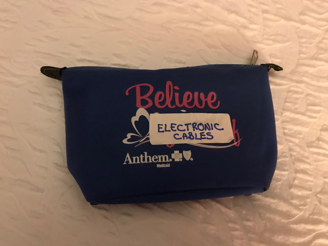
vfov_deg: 49.7
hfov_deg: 63.4
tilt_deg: -72.0
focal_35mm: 28
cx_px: 164
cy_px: 123
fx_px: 265
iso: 100
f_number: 1.8
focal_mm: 3.99
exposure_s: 1/4
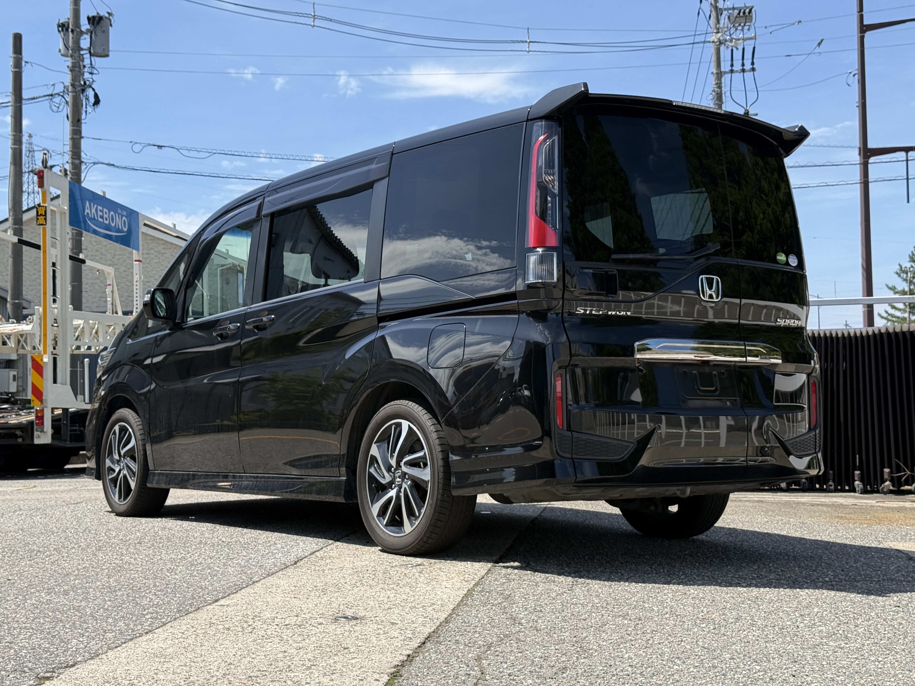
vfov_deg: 30.3
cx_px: 458
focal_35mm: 48
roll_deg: +1.5
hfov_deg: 39.7
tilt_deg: +2.9
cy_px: 343
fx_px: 1269
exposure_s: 1/3704
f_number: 1.78
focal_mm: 6.76
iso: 80
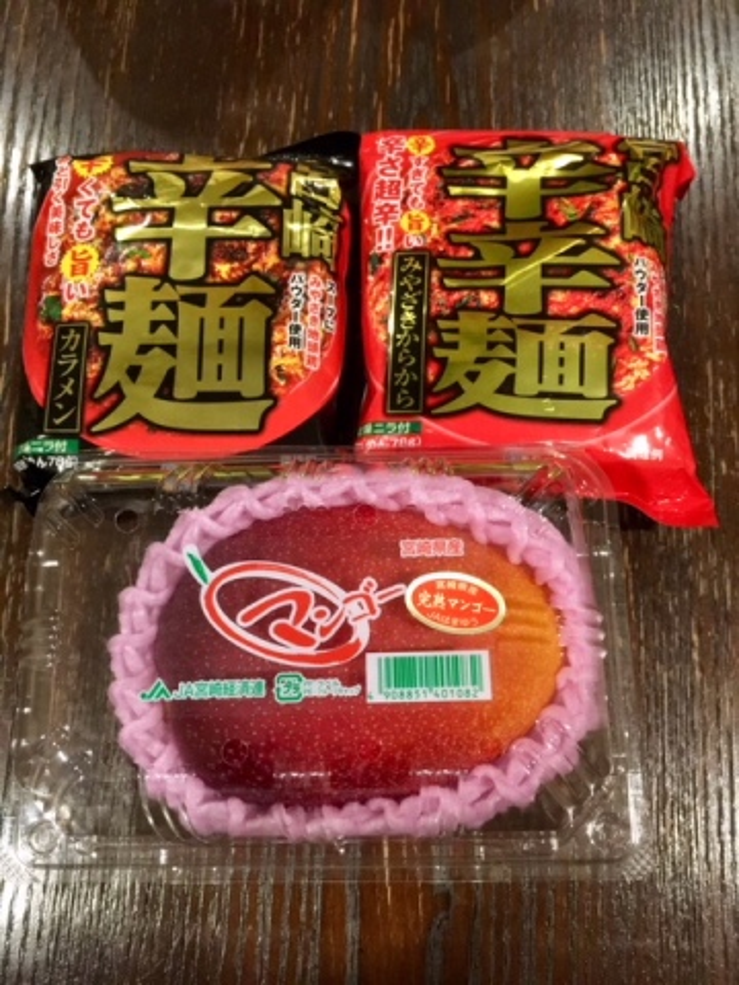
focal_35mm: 29
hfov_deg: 48.2
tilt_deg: -75.8
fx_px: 825
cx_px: 370
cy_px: 492
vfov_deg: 61.7
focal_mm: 4.15
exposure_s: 1/15
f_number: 2.2
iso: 320
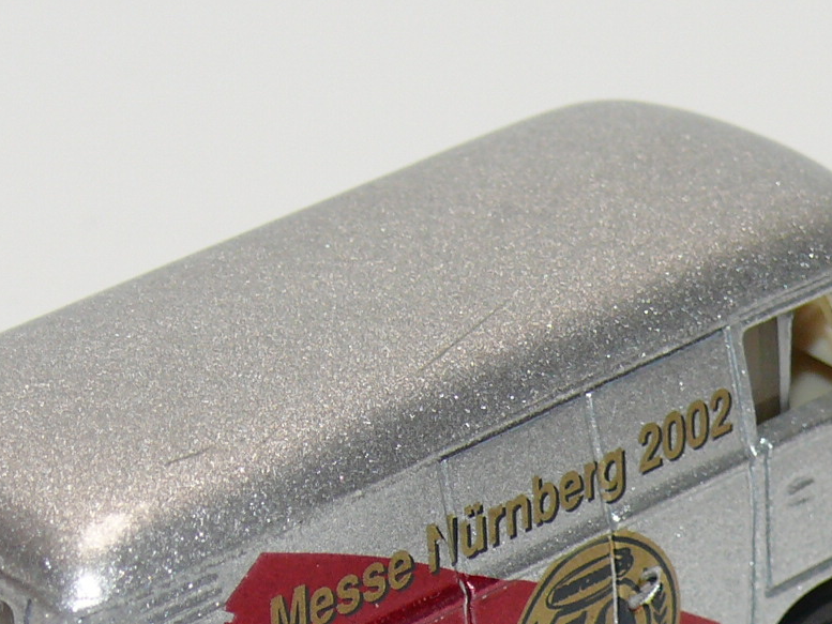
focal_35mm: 210
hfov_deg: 9.4
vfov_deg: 7.1
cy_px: 572
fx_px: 5048
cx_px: 423
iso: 100
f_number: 4
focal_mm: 13.3
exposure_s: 1/30
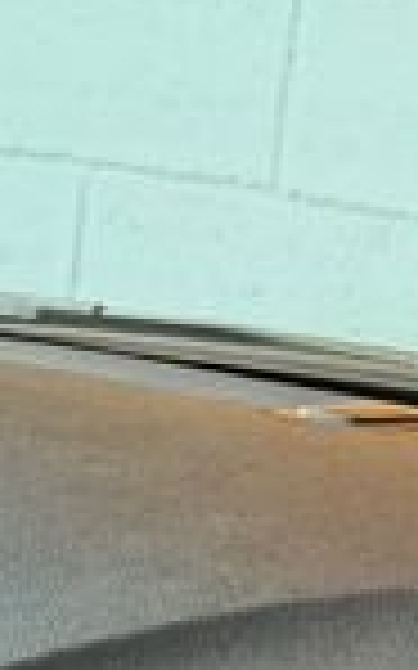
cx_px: -899
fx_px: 4780
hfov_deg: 4.8
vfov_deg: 7.9
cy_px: 980
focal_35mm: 262
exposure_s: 1/183
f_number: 1.78
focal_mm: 6.76
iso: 125
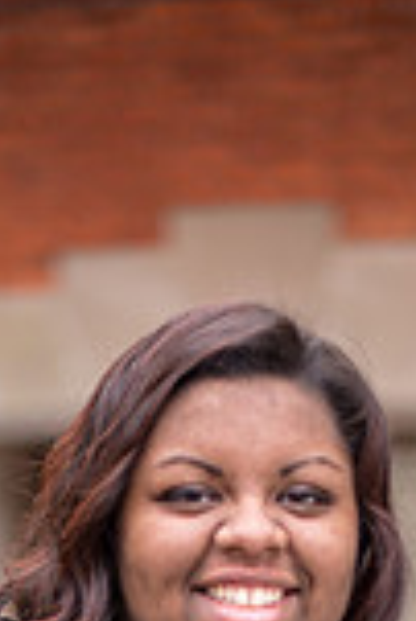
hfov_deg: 9.2
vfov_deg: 13.1
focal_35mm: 149
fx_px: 2577
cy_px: 901
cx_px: 247
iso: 200
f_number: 1.4
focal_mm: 50
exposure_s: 1/60
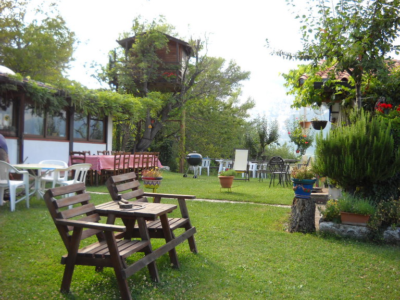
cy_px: 150
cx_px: 200
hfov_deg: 45.8
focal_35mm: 41
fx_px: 474
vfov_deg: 35.1
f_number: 3.1
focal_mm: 6.72
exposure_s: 1/100
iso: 64
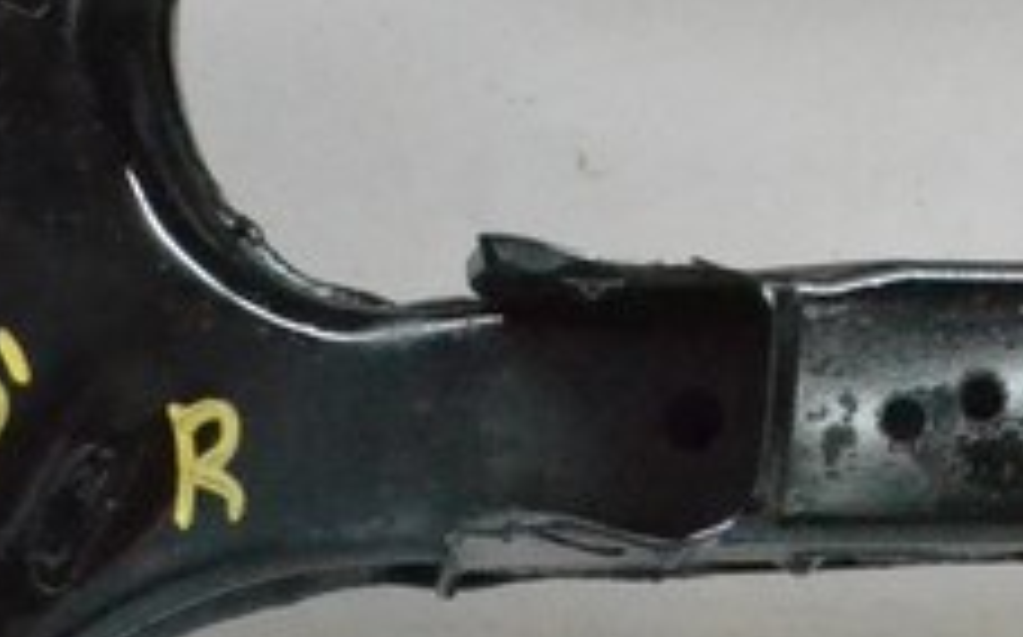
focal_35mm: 165
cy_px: 16
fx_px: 4596
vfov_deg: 7.9
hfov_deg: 12.4
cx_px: 1292
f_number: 11
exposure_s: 1/100
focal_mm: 24
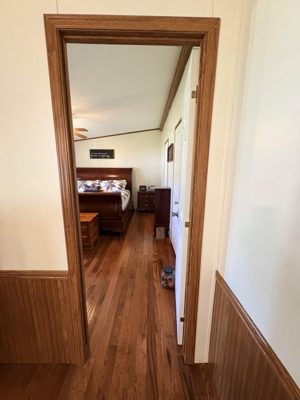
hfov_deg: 85.7
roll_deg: -1.3
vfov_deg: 102.1
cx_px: 150
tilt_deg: -10.3
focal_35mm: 14
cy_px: 200
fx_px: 162
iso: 500
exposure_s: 1/60
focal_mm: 2.22
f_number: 2.2
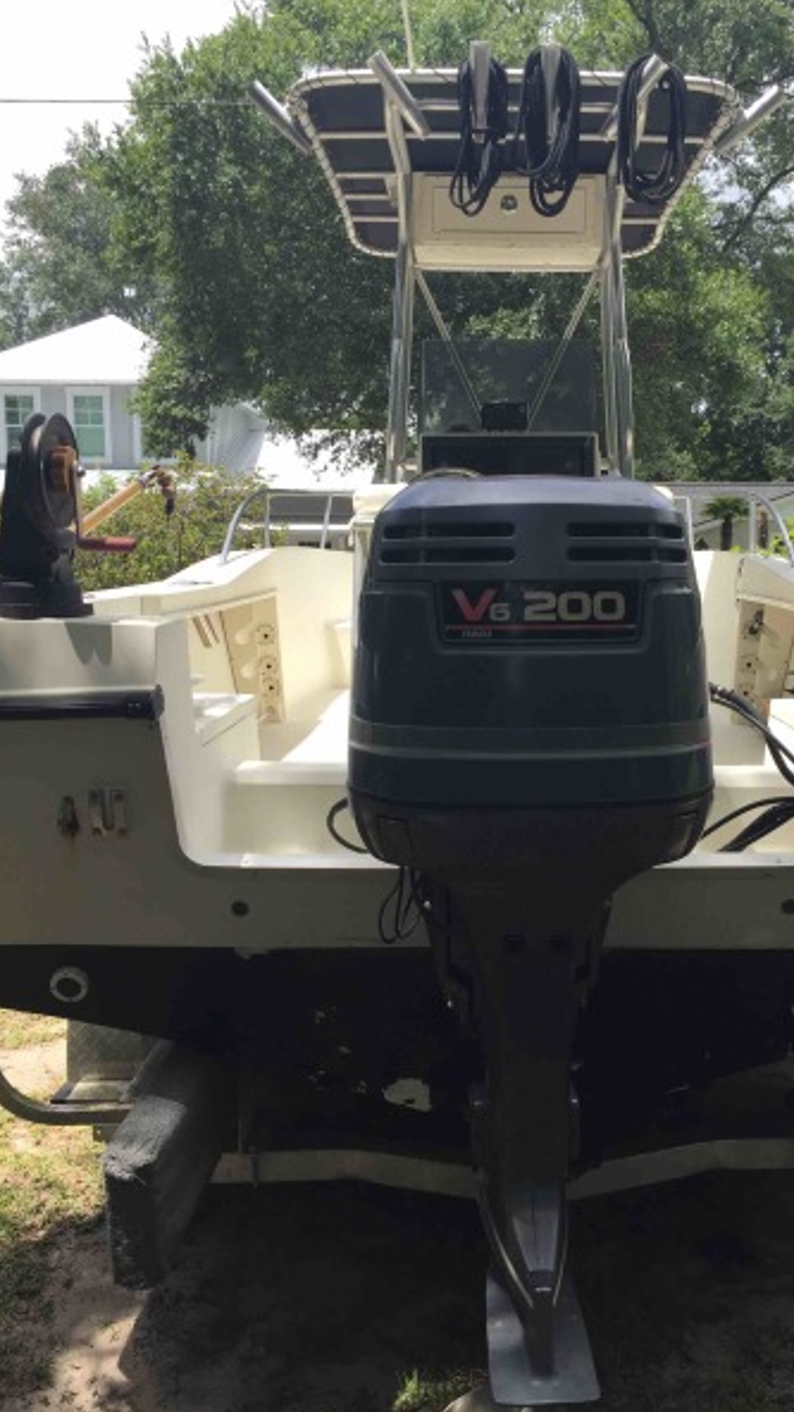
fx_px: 1198
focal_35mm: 32
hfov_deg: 36.5
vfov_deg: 61.0
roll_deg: -0.3
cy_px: 708
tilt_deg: -4.2
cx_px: 491
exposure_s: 1/1130
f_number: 2.2
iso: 32
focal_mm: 4.15
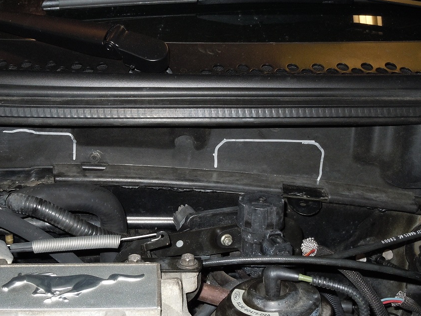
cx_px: 154
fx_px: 839
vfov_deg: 21.3
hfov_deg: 28.0
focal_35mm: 69
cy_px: 158
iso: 250
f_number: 4.9
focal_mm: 9.6
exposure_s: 1/30
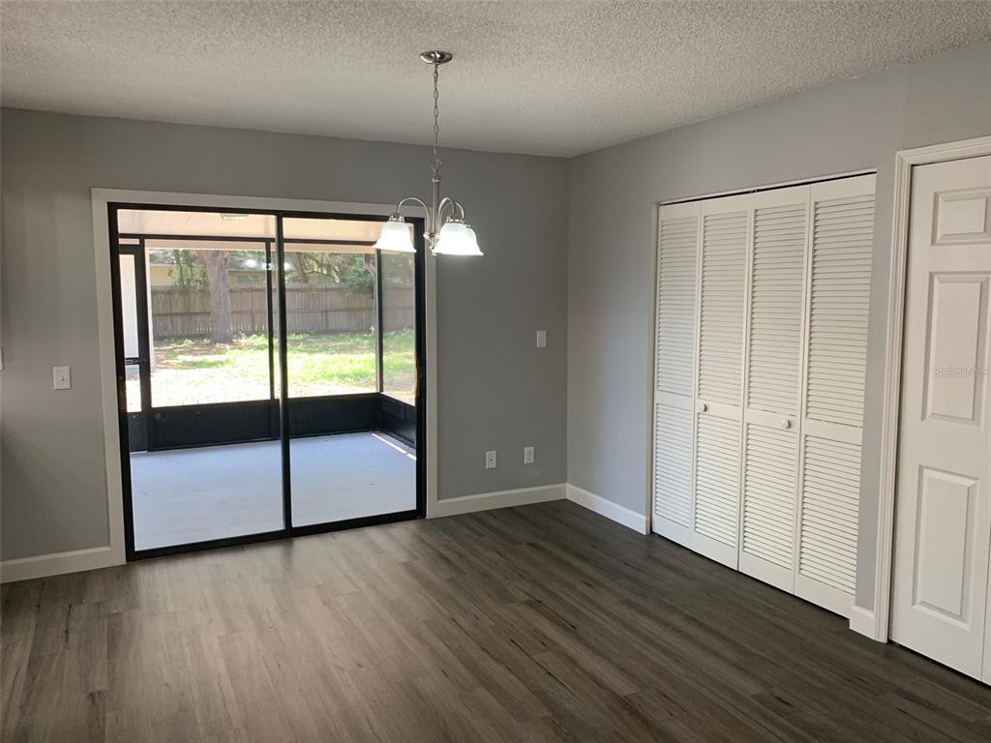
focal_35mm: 26
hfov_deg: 67.3
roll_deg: +0.1
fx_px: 744
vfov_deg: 53.1
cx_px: 496
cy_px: 372
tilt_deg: -5.6
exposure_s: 1/121
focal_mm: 4.25
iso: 100
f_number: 1.8
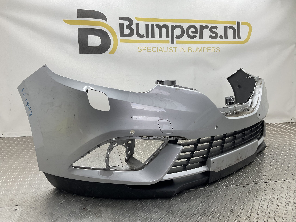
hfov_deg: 61.7
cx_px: 148
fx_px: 248
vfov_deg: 48.2
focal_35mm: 29
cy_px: 111
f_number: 1.8
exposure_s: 1/120
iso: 32
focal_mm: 3
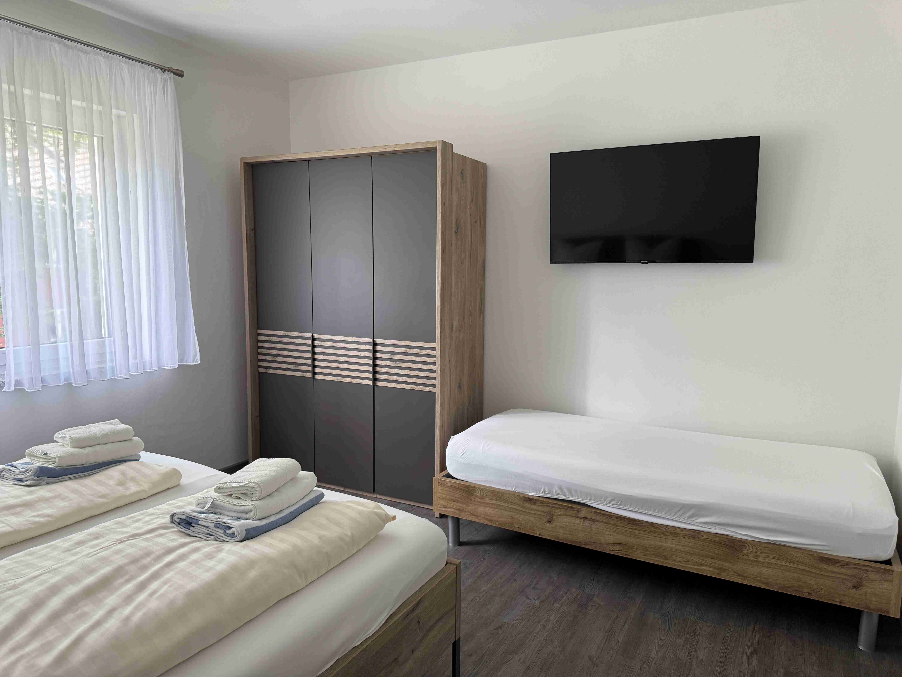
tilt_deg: -6.6
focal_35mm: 24
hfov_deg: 71.6
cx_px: 451
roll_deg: +0.1
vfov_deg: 56.8
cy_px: 338
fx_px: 625
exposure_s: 1/85
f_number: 1.78
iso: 200
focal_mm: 6.76
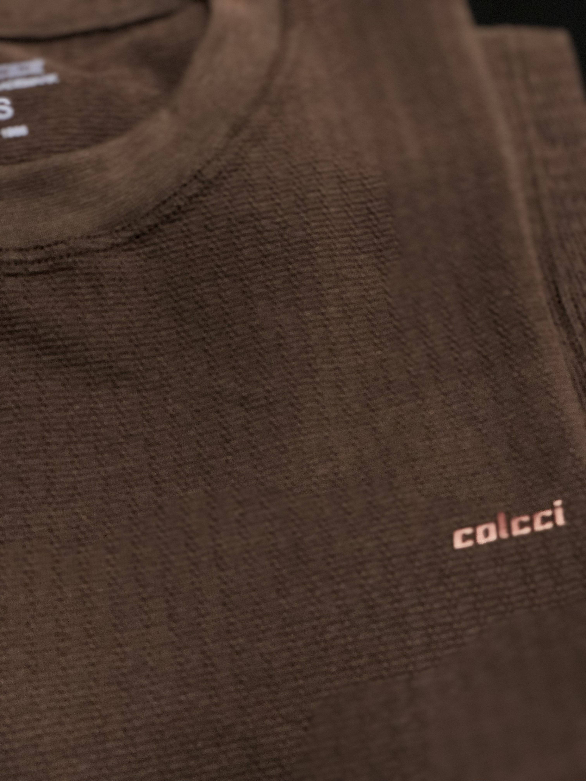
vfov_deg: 36.8
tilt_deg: -63.4
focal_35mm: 52
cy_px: 390
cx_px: 293
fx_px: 1174
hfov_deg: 28.0
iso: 100
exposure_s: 1/30
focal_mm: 6
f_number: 2.4
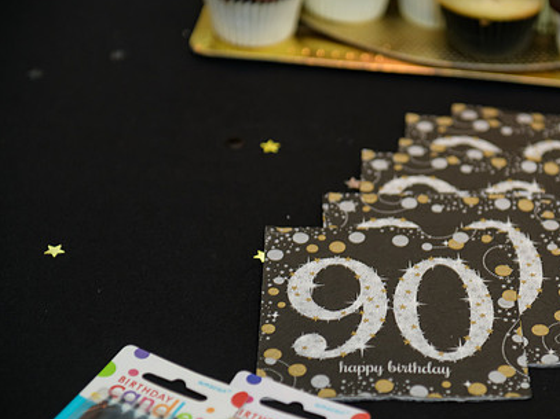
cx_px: 394
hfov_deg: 20.3
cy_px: 227
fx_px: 1553
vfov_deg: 15.4
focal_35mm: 96
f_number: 3.2
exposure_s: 1/125
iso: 800
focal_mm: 70
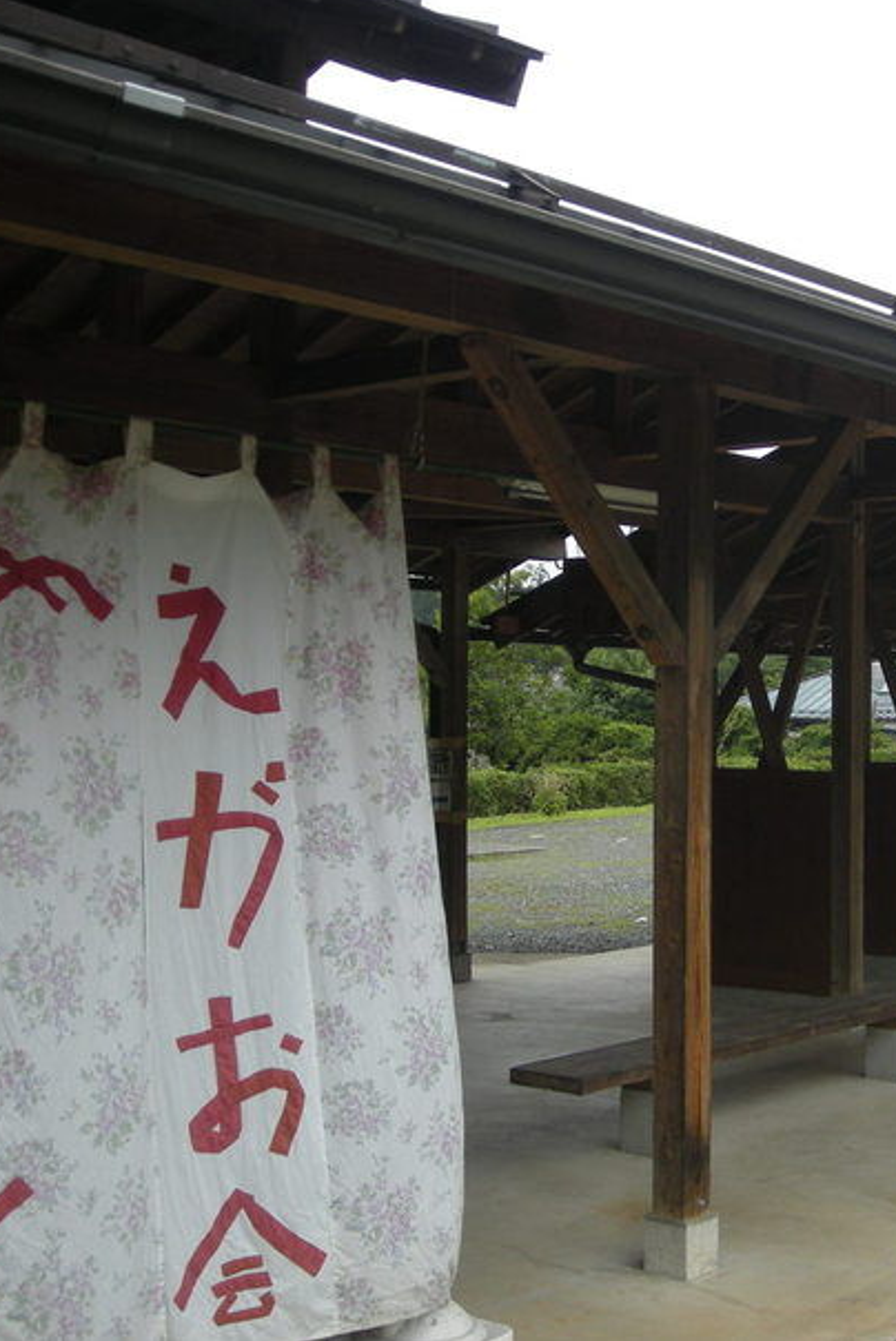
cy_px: 666
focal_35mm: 49
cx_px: 766
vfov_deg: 40.3
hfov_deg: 26.8
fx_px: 1827
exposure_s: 1/143
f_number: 5.7
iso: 64
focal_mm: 5.7
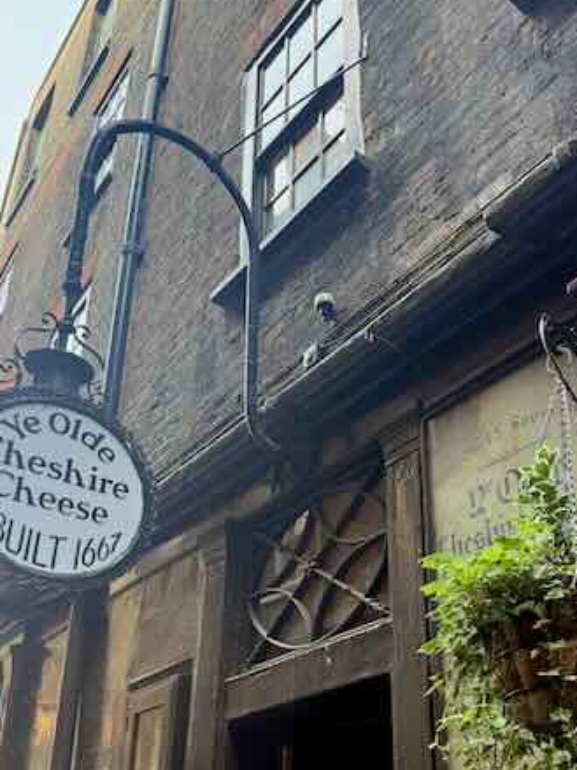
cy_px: 493
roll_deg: +1.6
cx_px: 351
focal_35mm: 35
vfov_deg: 51.9
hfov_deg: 40.5
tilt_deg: +26.0
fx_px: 778
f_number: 1.78
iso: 160
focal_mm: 6.76
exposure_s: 1/121
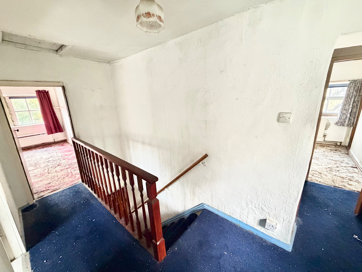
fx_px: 146
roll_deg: +1.3
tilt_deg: -14.9
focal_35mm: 14
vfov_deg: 85.7
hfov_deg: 102.1
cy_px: 136
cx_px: 181
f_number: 2.2
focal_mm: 2.22
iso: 500
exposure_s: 1/60
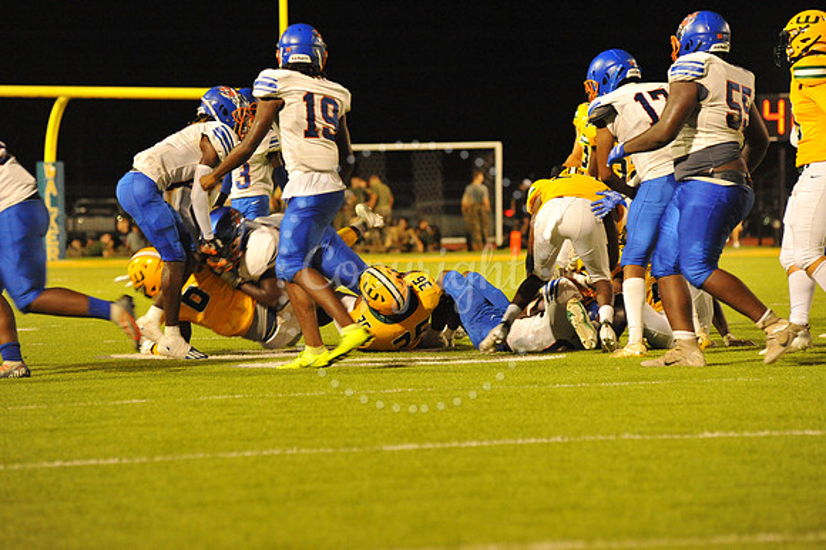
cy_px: 275
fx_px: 4586
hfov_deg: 10.3
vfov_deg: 6.9
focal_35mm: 200
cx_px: 413
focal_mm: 200
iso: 6400
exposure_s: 1/200
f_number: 5.6
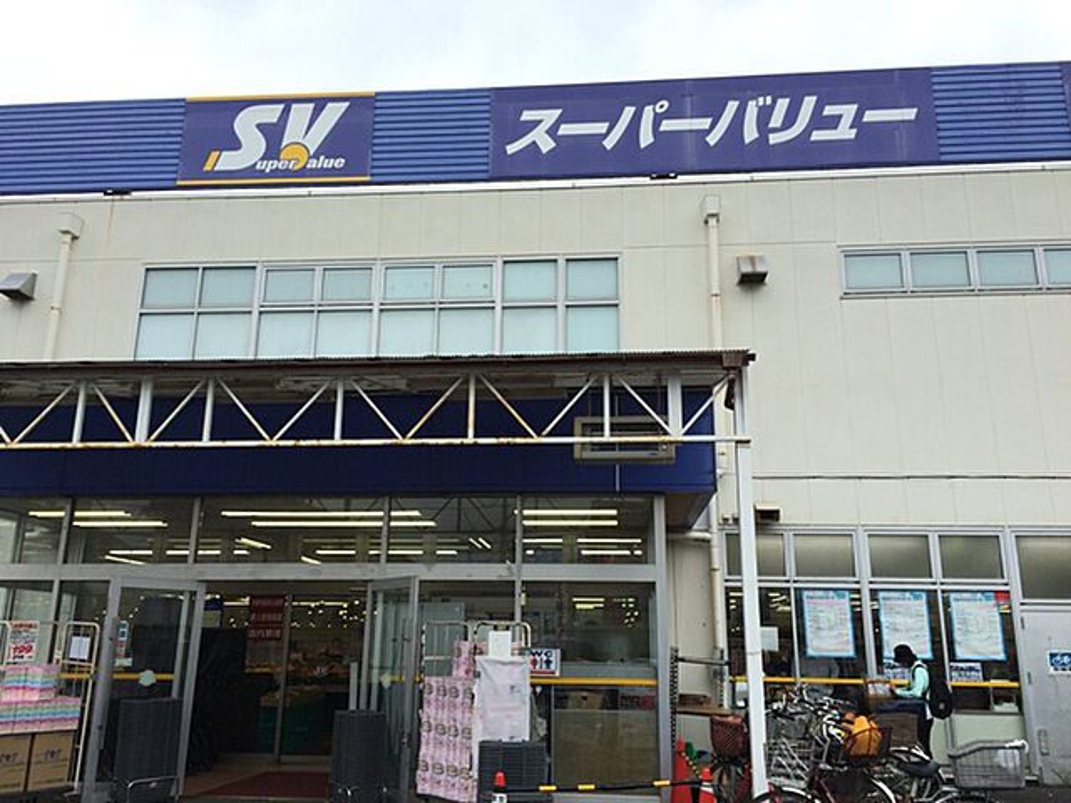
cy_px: 402
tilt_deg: +15.5
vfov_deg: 48.2
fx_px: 897
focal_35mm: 29
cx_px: 536
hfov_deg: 61.7
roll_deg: -0.6
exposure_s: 1/1140
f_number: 2.2
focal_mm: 4.15
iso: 32
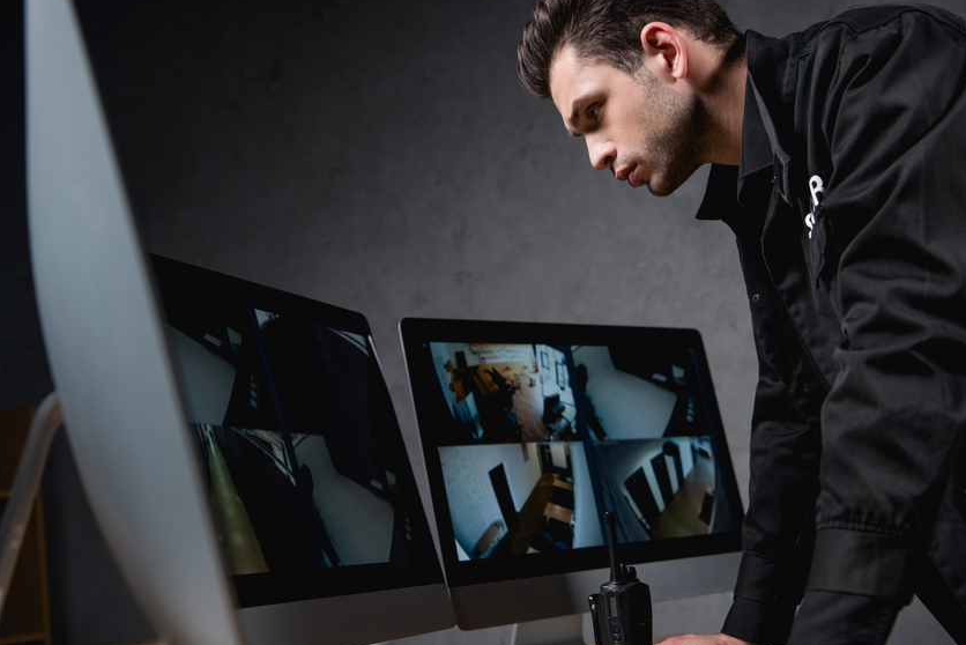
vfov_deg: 24.6
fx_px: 1476
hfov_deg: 36.2
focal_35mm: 55
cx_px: 538
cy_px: 352
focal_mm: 46
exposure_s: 1/200
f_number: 4
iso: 200
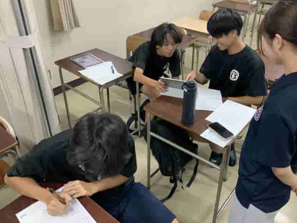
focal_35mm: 32
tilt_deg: -31.1
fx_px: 275
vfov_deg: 44.1
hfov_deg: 56.7
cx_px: 162
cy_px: 102
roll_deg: -2.4
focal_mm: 3
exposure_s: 1/60
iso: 125
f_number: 1.8
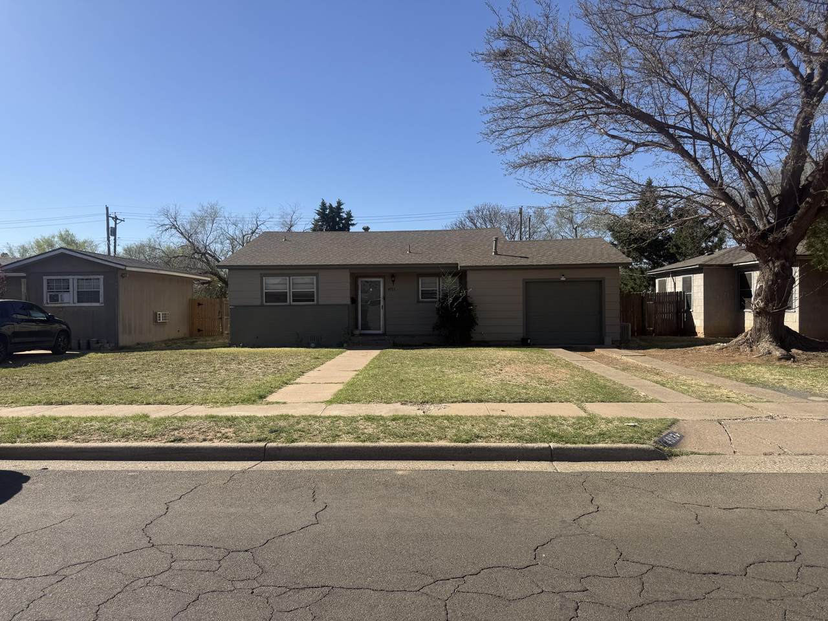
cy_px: 310
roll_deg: -0.5
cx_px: 414
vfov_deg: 56.8
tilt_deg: -0.2
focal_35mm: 24
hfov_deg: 71.6
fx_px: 574
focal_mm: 6.76
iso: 80
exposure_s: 1/4673
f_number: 1.78
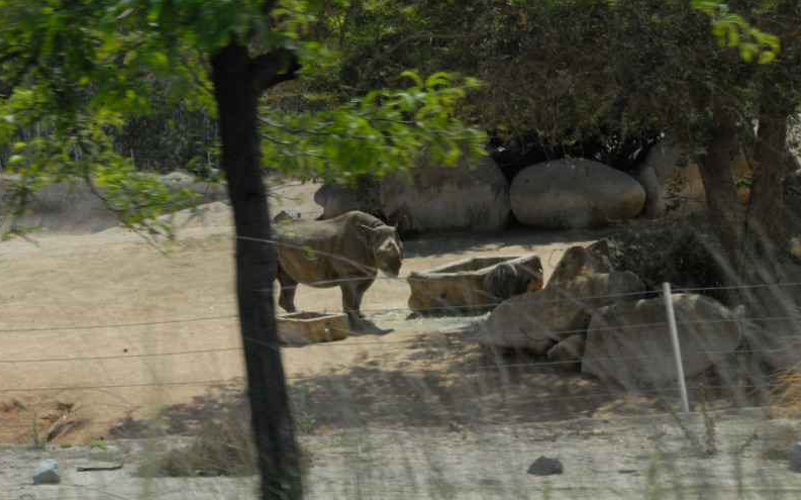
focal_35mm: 139
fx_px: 3033
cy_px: 269
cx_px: 398
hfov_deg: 15.0
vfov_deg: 9.4
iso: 1100
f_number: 34
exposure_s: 1/125
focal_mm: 90
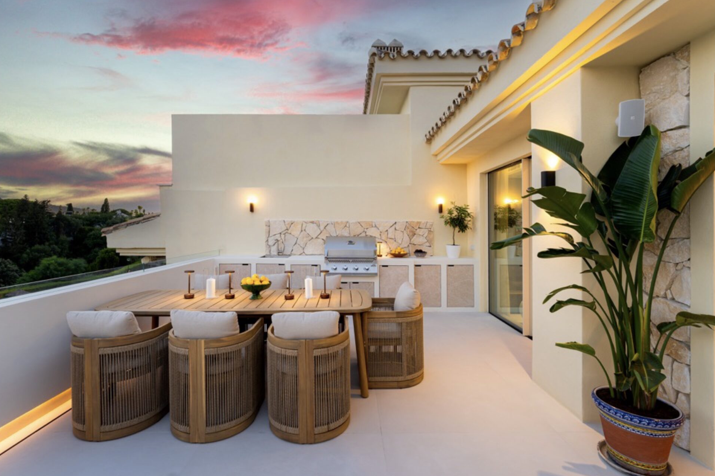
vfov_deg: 71.6
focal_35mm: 17
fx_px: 330
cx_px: 347
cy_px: 232
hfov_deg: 94.5
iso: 200
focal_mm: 15.6
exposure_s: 1/4
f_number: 8
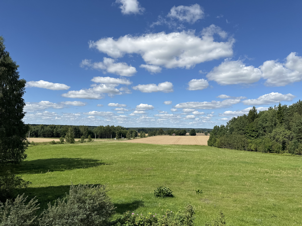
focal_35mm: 24
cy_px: 113
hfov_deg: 71.6
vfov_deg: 56.8
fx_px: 209
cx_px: 151
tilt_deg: +4.0
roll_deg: -1.4
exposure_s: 1/6211
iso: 80
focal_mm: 6.86
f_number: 1.78
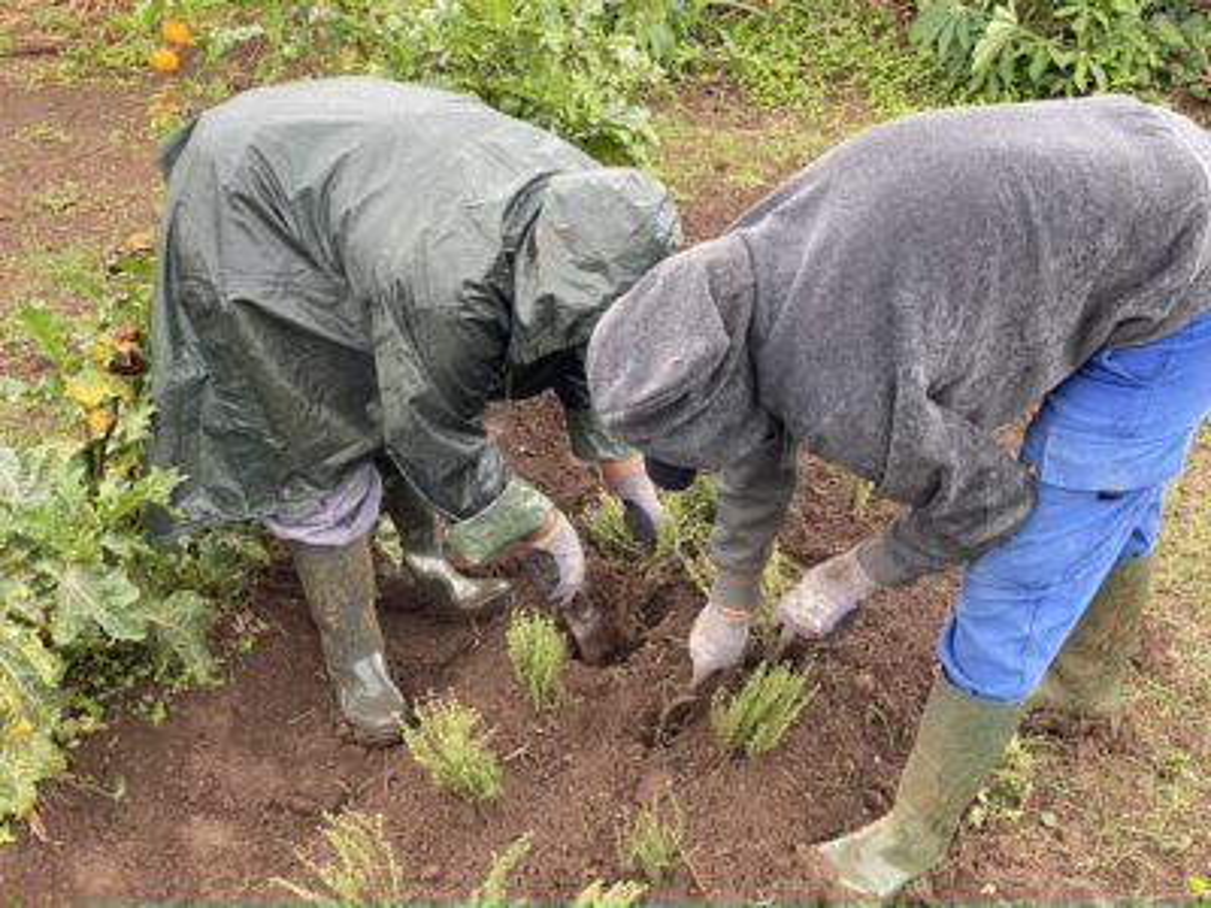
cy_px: 454
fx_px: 1819
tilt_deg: -29.6
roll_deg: -0.2
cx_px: 606
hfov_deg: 36.8
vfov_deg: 28.0
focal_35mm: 52
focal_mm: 6
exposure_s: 1/165
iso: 20
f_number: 2
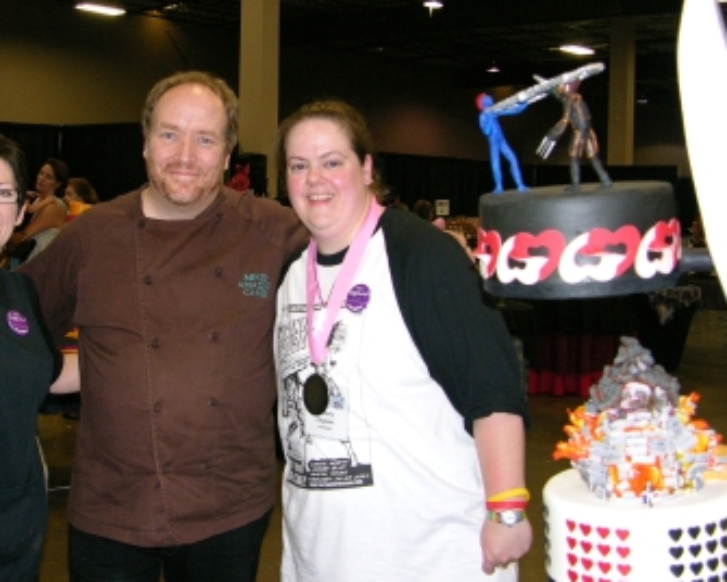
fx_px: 1097
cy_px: 262
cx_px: 195
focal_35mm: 51
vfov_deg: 29.7
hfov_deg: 35.9
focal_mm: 8.9
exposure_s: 1/60.1
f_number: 2.8
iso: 200
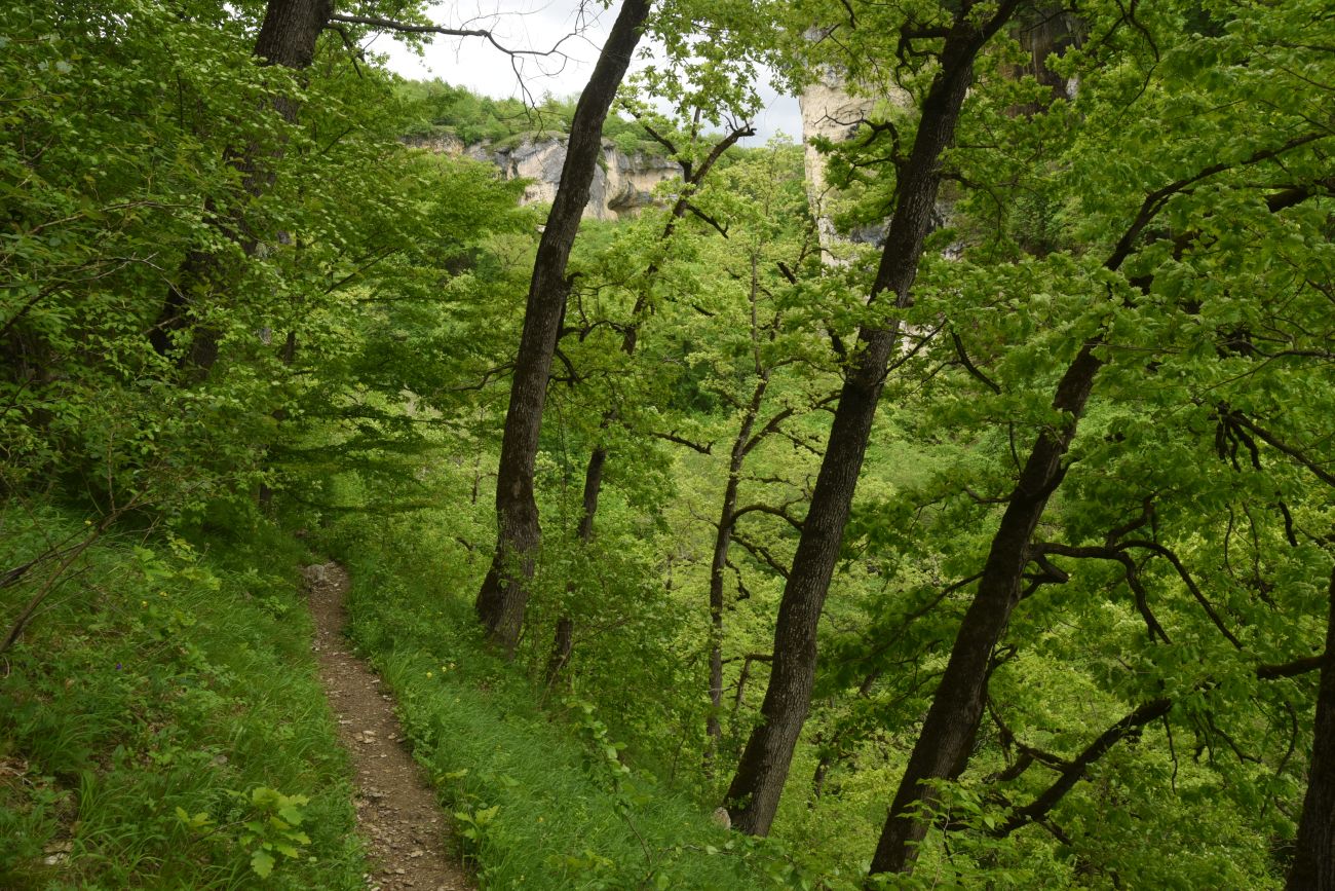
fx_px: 1150
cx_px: 668
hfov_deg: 60.3
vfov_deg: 42.3
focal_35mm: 31
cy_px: 446
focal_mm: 31
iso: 800
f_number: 13
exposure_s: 1/125
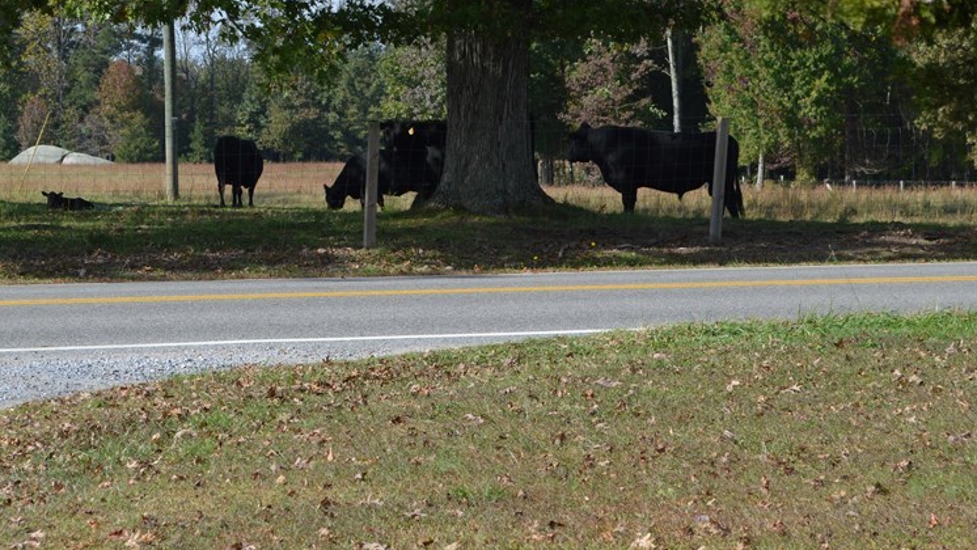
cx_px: 409
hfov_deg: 17.0
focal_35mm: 126
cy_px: 192
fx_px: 3259
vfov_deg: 9.6
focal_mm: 55
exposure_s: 1/200
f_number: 7.1
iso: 100
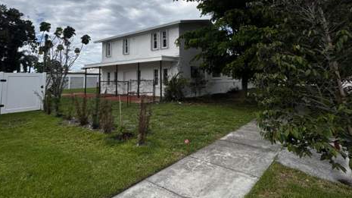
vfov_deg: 51.7
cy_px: 55
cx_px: 172
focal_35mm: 21
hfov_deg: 83.9
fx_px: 196
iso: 40
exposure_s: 1/2415
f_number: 2.2
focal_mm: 2.22
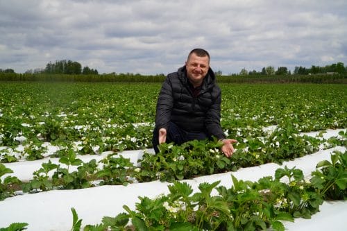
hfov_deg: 46.4
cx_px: 174
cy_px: 116
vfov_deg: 31.9
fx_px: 405
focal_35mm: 42
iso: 100
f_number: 10
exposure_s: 1/200
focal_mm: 28
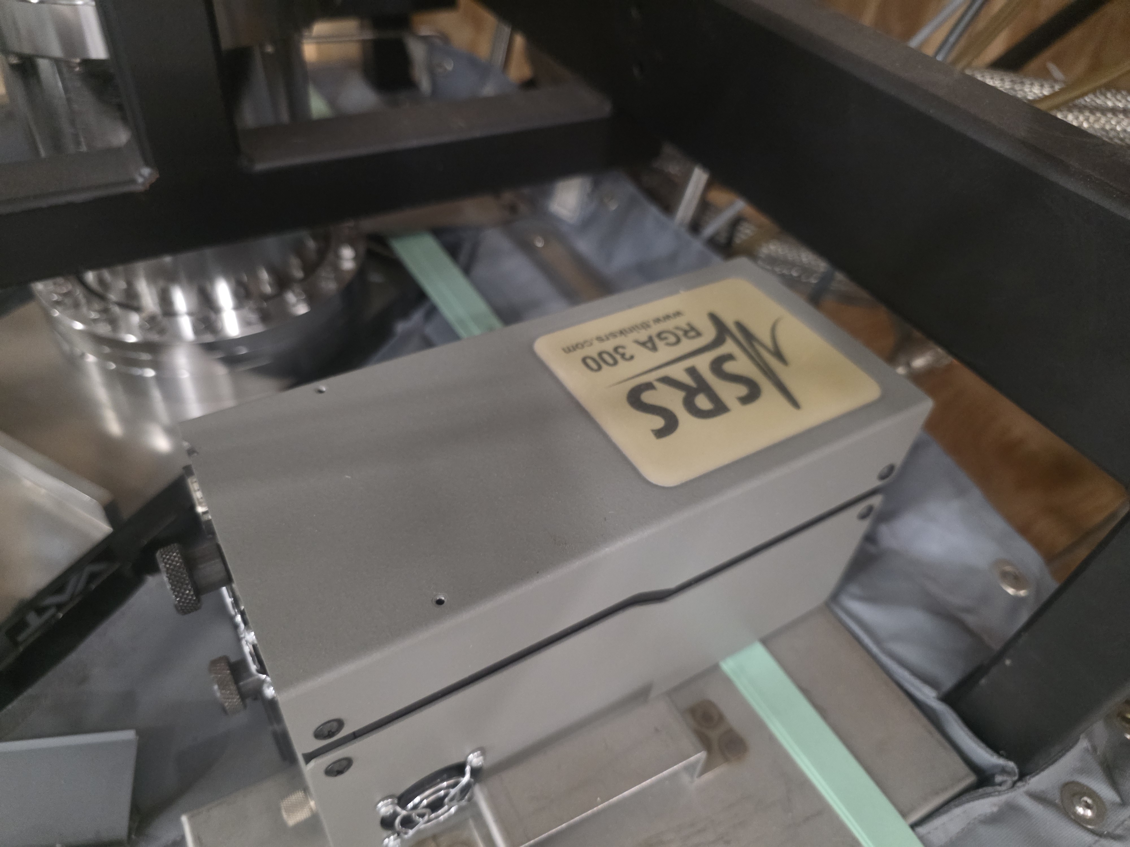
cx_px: 565
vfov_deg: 58.9
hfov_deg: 73.9
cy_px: 424
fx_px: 751
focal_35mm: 23
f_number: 1.7
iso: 1600
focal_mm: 6.3
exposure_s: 1/60
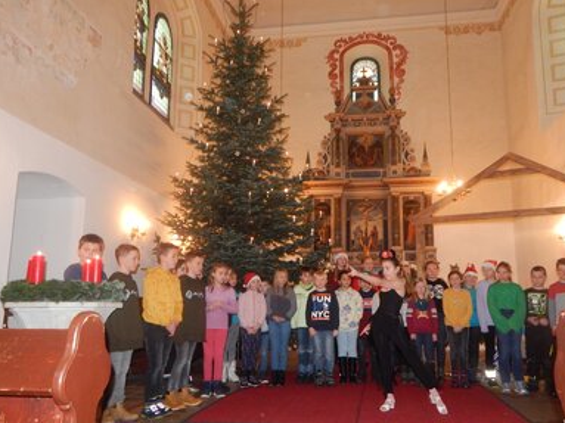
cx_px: 291
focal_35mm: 23
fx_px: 375
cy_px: 220
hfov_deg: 73.9
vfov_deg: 58.8
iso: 450
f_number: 3
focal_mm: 4
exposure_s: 1/30
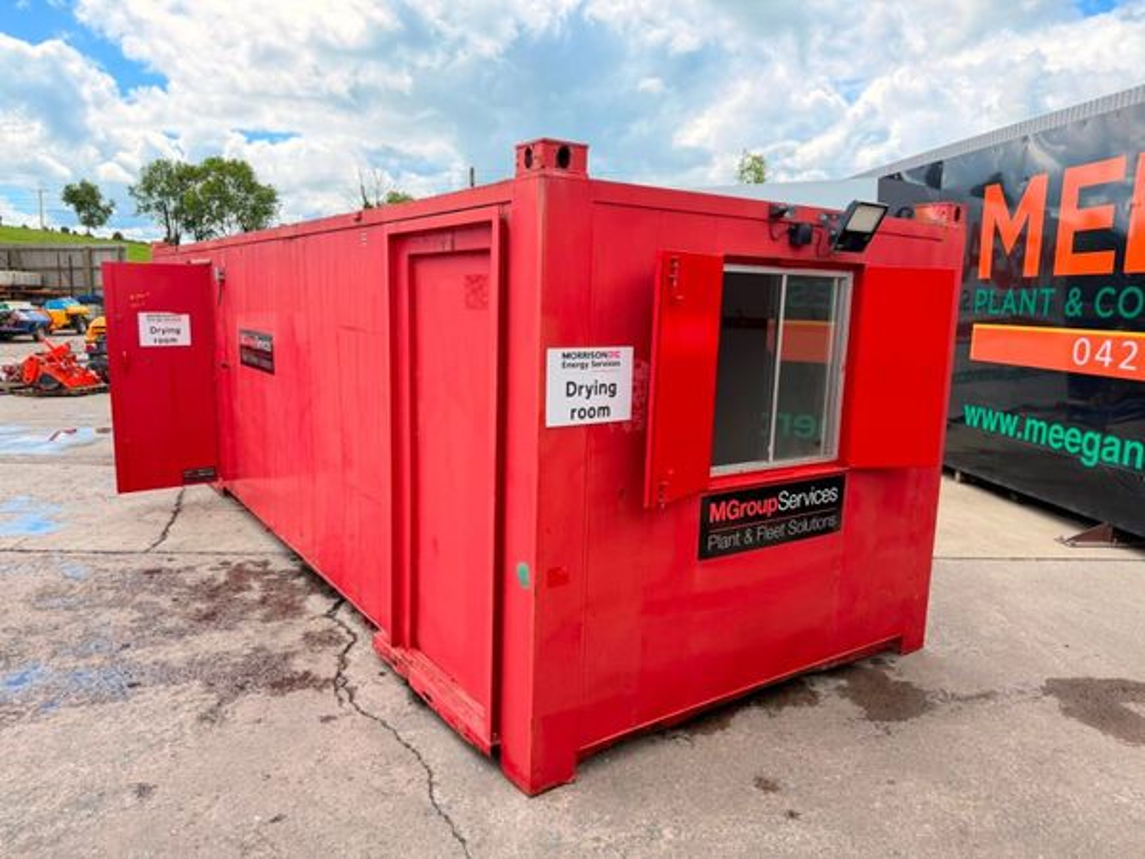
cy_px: 430
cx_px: 572
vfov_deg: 56.8
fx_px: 794
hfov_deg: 71.6
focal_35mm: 24
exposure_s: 1/1005
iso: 100
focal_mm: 6.76
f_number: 1.78
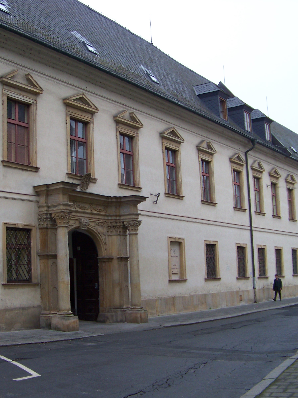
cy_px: 203
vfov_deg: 38.9
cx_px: 109
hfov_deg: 29.5
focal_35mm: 49
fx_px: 562
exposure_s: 1/30
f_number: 2.8
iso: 100
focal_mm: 5.85
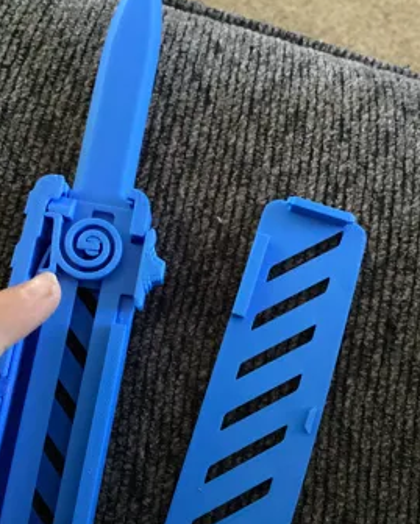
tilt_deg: -65.4
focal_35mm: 36
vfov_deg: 50.2
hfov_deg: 41.2
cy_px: 293
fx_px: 559
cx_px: 208
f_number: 2.4
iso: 800
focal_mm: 3.3
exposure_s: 1/17
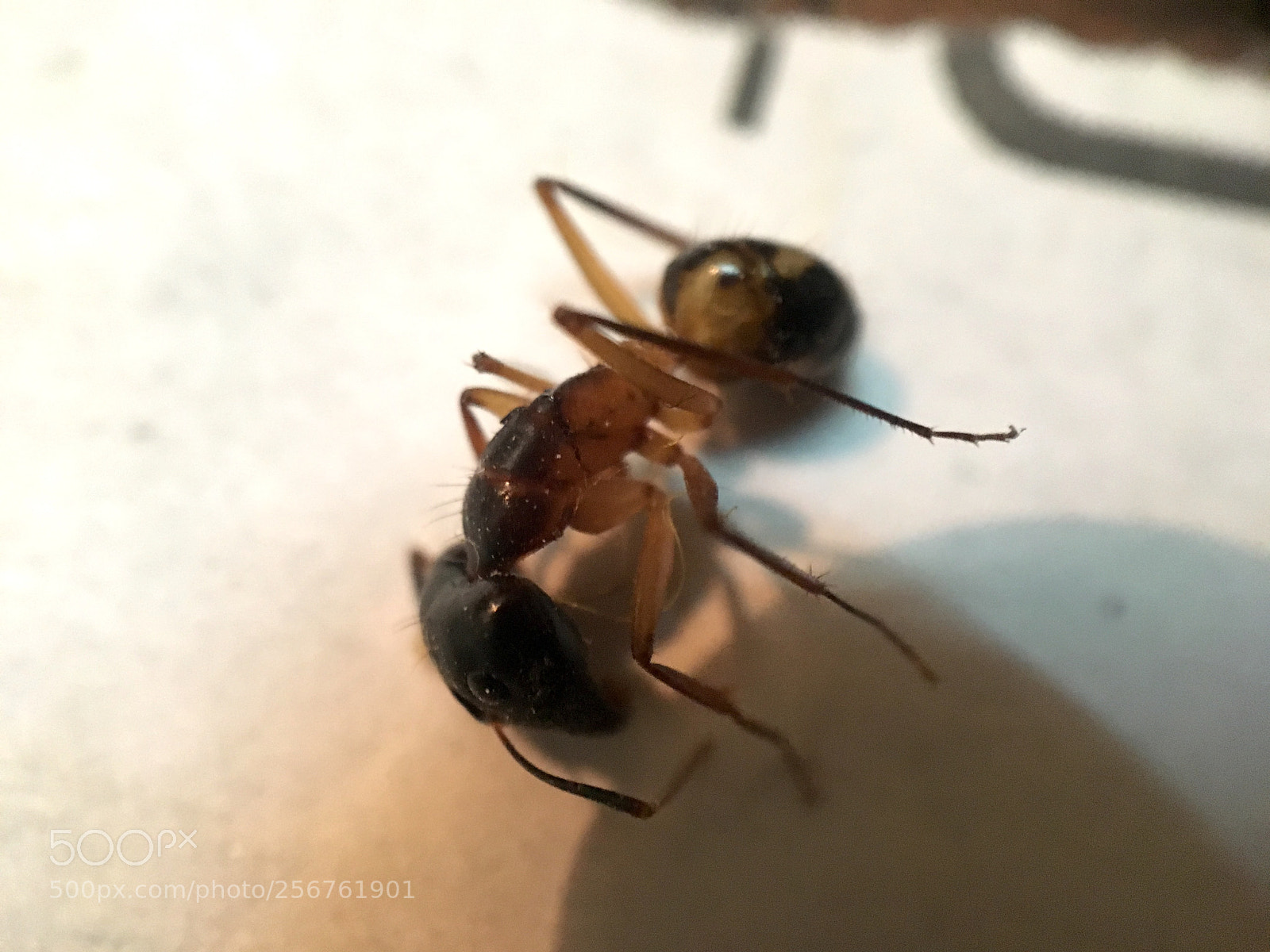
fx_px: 1064
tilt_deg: -74.6
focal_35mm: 29
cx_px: 635
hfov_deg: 61.7
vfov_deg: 48.2
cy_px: 476
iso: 250
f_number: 2.2
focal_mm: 4.15
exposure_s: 1/17
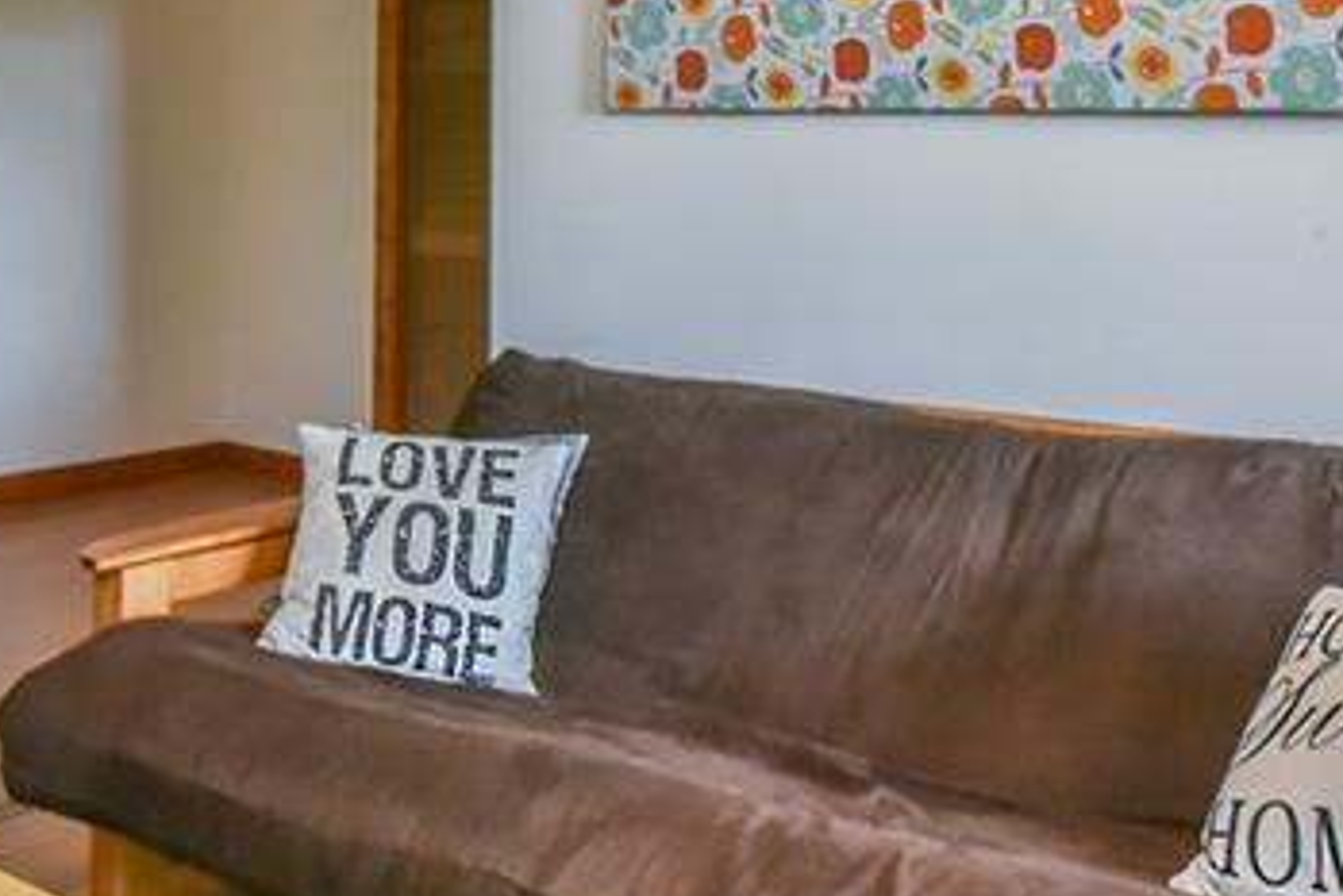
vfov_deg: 28.0
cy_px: 160
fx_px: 1754
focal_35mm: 47
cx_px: 496
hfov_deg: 41.6
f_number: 10
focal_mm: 16
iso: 4000
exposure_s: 1/100
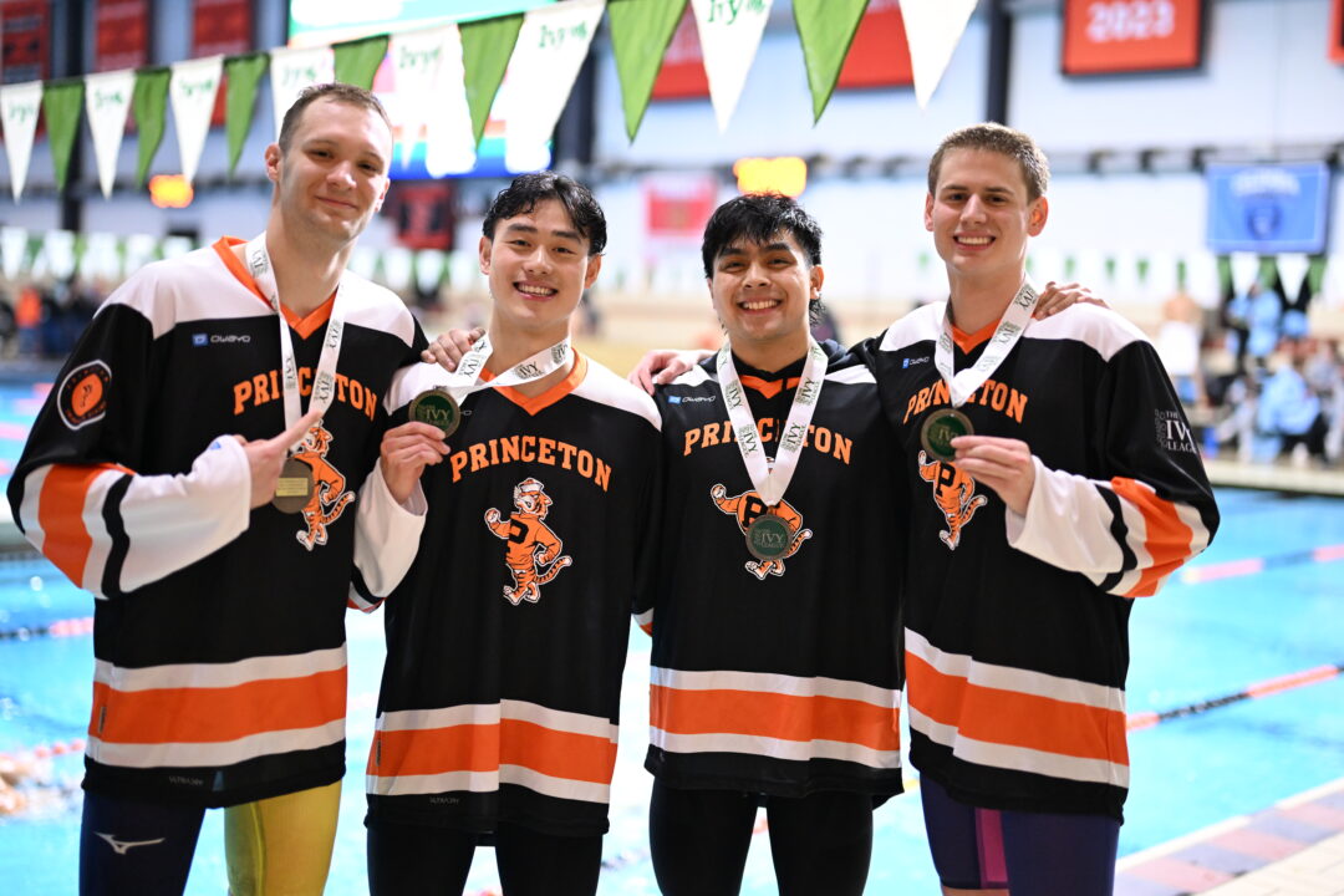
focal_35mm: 50
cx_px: 672
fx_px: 1867
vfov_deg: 27.0
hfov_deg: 39.6
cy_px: 448
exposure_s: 1/800
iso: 3200
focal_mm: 50
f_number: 1.4
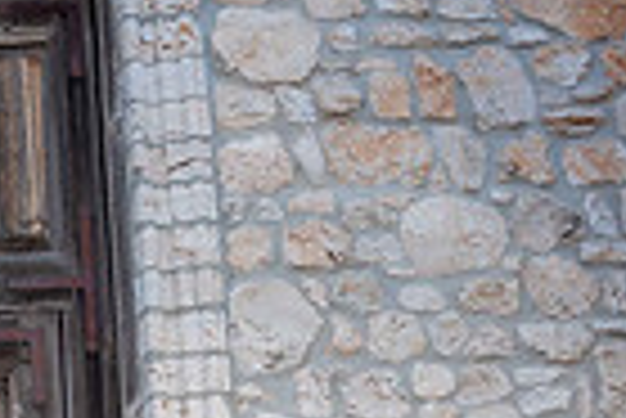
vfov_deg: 13.8
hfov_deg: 17.7
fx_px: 1584
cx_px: -520
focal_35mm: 91
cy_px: 687
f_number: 2.8
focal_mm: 20
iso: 125
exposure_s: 1/500
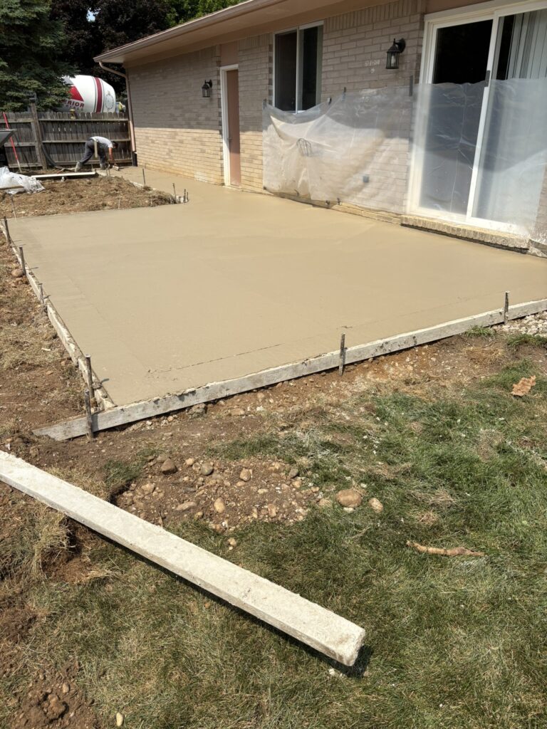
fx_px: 548
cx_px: 274
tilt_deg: -23.4
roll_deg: +1.3
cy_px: 364
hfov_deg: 53.1
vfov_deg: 67.3
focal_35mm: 26
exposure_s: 1/3831
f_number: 1.6
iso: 50
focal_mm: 5.96
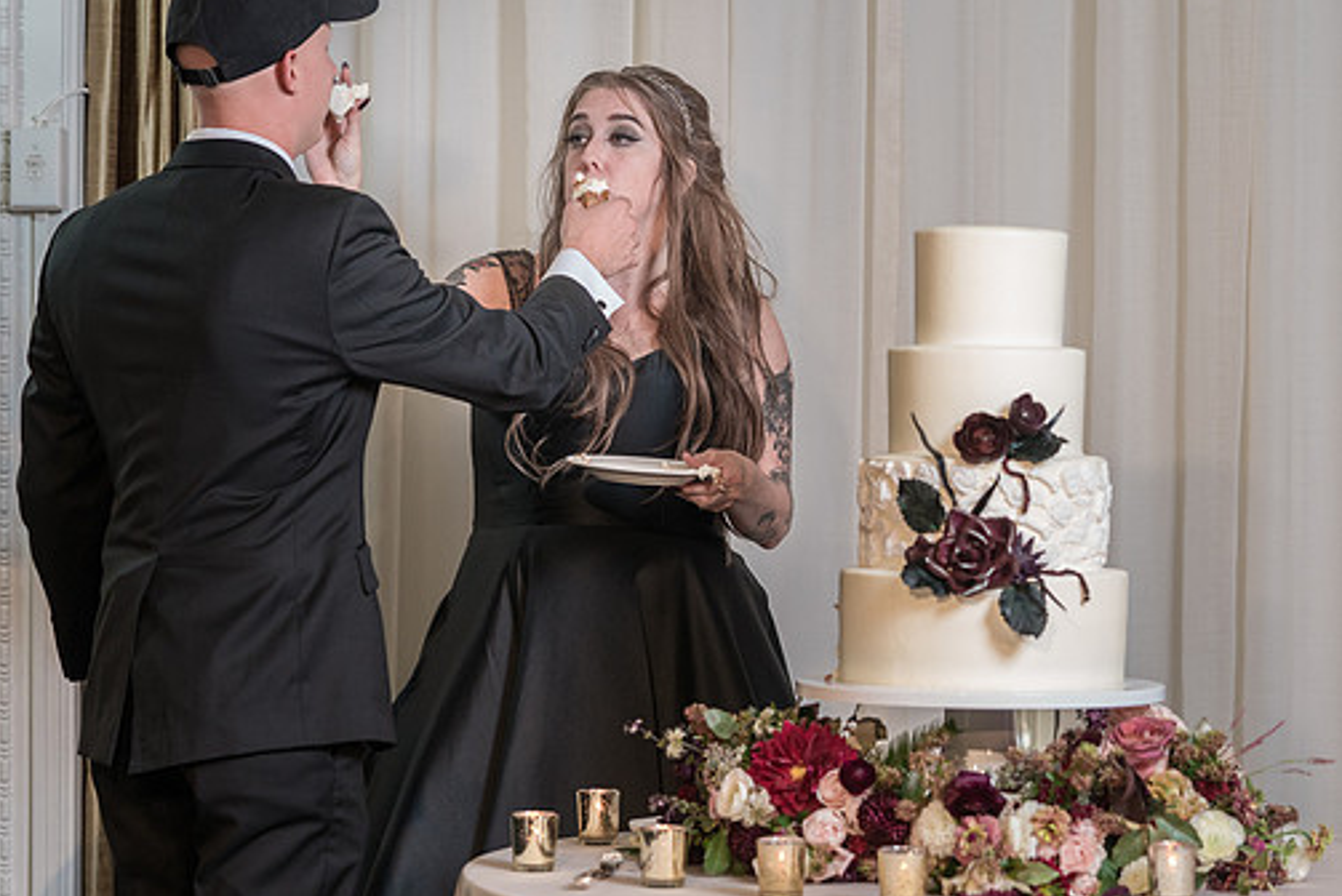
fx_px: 3954
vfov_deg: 12.9
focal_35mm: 106
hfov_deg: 19.2
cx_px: 800
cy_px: 400
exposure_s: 1/200
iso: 2000
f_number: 4
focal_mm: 86
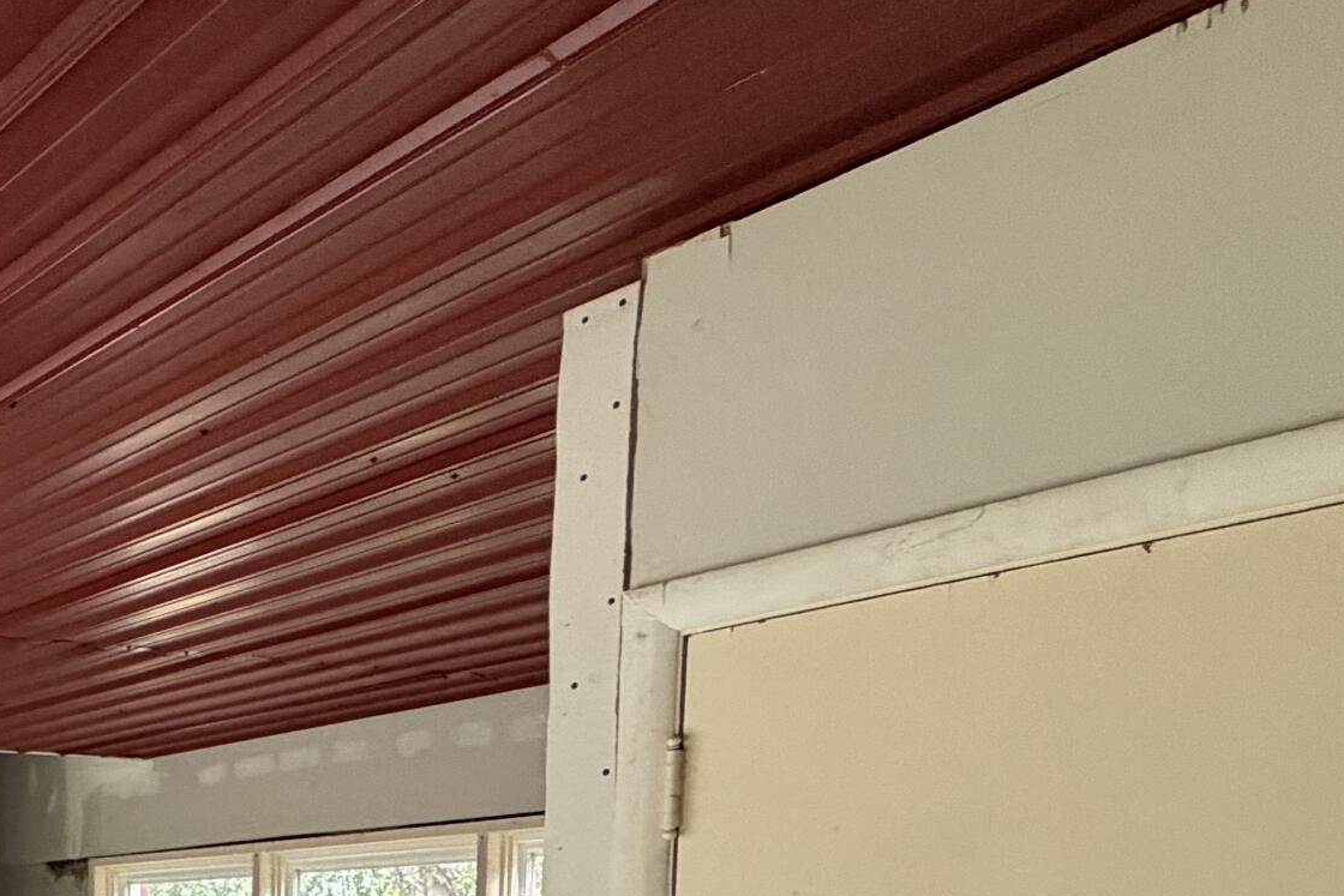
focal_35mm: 39
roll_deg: +1.9
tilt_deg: -5.3
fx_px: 1456
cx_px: -301
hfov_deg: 36.8
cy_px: 1078
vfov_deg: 29.4
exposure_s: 1/60
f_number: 2.2
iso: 400
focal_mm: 2.22
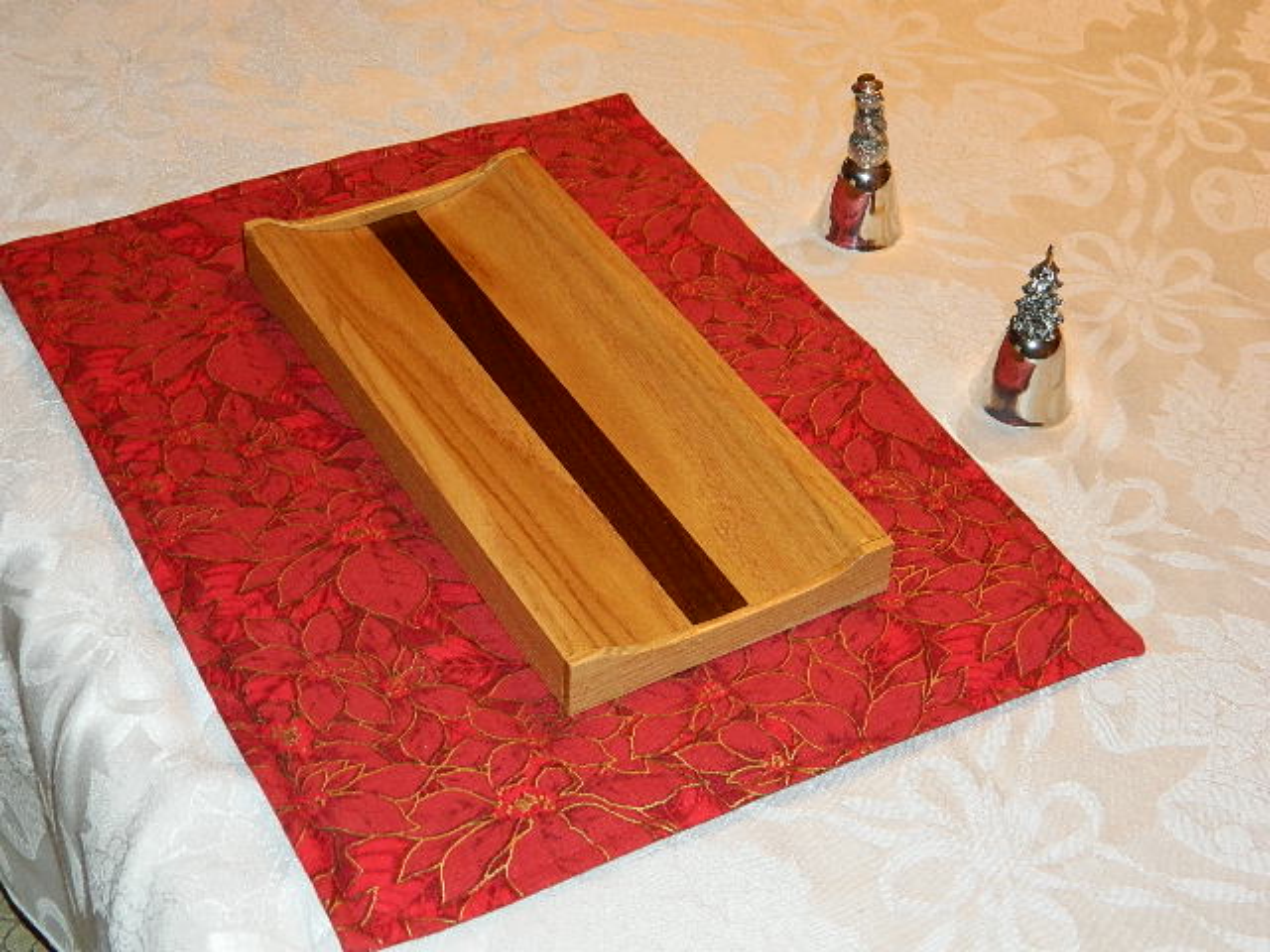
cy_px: 476
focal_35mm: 57
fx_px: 2091
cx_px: 635
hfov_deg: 33.8
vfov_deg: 25.7
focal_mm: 10.2
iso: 200
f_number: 3.8
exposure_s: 1/50
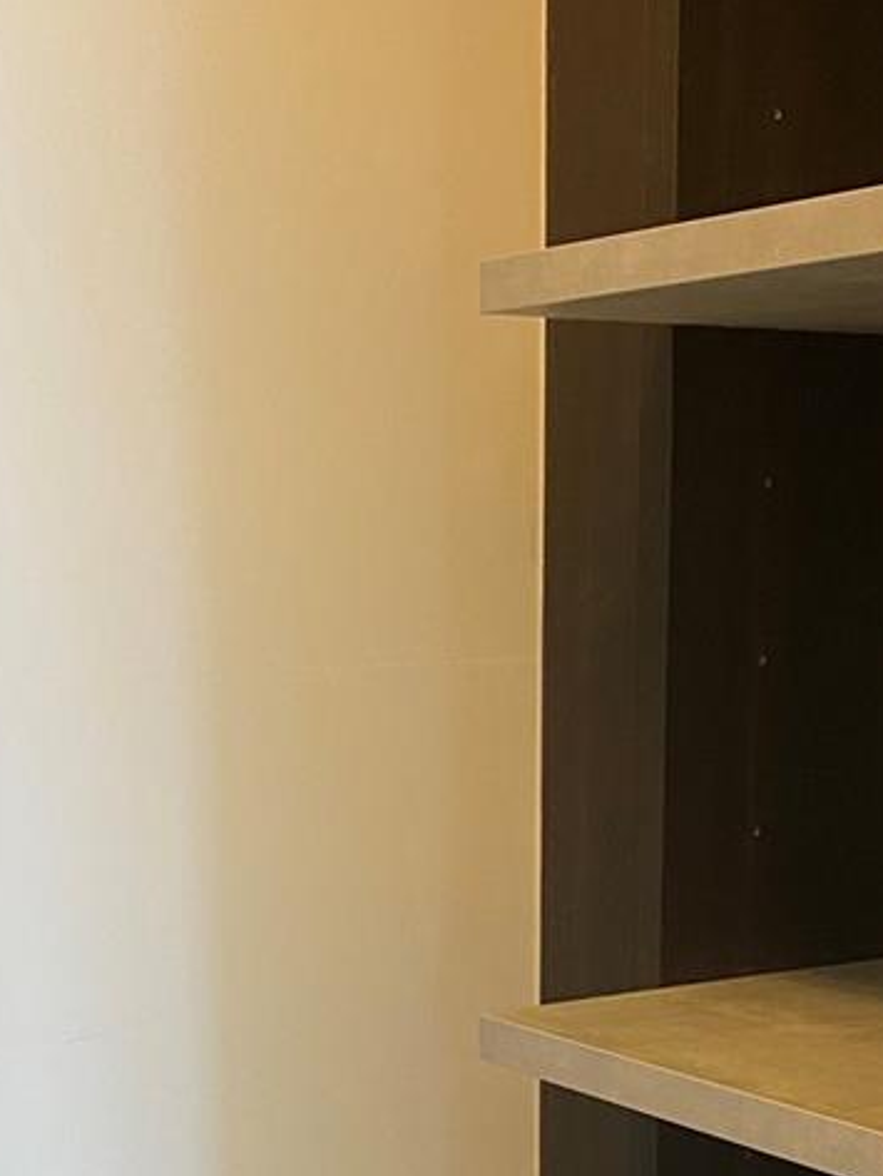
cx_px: 366
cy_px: 1044
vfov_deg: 28.3
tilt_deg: -11.0
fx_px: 2244
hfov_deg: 22.2
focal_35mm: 66
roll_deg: -0.4
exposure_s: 1/60
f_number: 1.8
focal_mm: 4.25
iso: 200
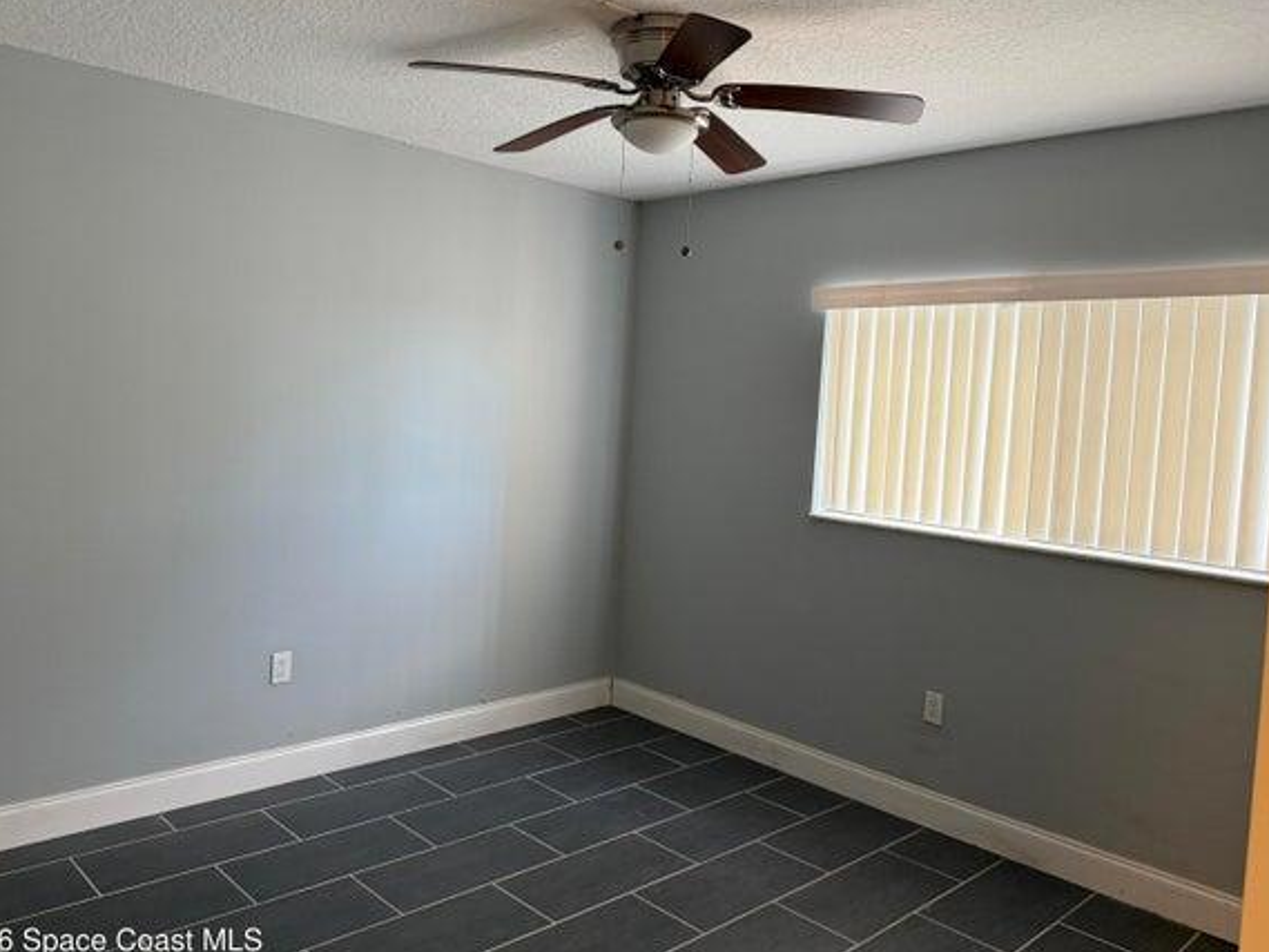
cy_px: 455
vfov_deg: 51.4
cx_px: 636
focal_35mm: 27
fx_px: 990
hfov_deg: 65.3
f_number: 1.78
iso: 250
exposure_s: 1/60
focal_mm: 6.76
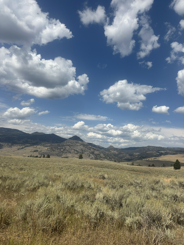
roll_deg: -6.6
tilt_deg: +10.2
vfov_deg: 71.6
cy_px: 122
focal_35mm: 24
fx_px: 170
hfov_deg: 56.8
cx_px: 92
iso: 80
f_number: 1.78
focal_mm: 6.86
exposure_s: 1/8197
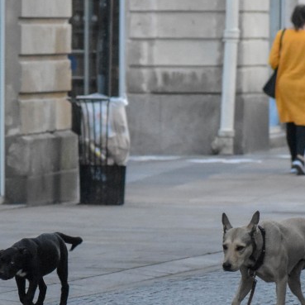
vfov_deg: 3.4
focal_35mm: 522
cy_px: 129
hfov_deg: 3.4
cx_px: 142
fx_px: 5204
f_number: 4.8
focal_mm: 140
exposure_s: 1/180
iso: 3200
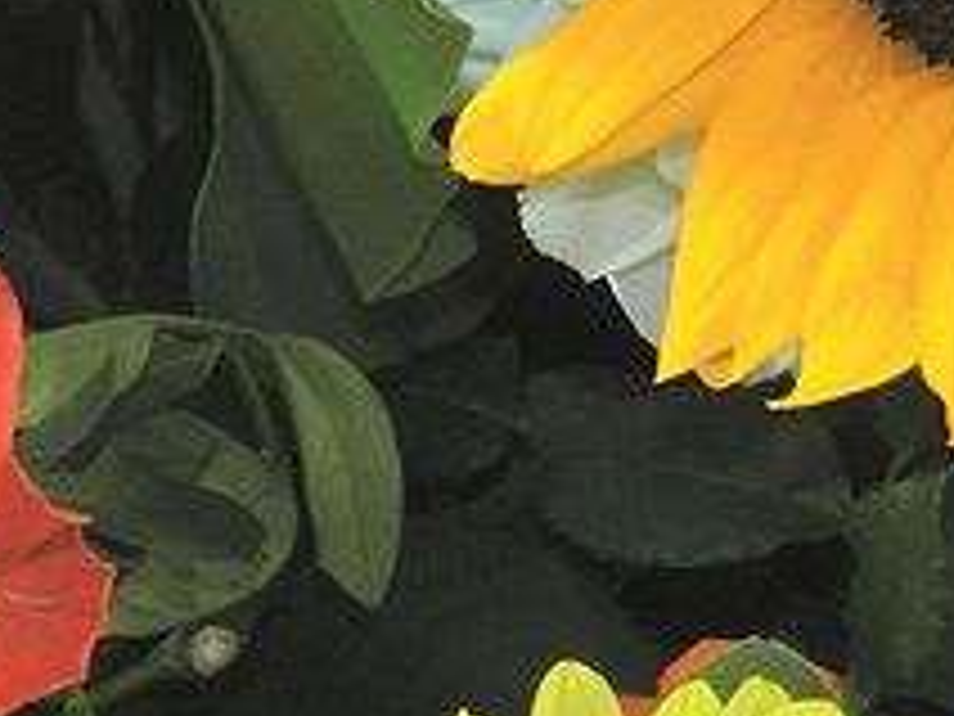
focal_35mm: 277
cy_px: 435
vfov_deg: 5.4
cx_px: -432
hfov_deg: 7.1
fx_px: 7634
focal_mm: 14.9
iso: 200
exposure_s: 1/100
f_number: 4.4
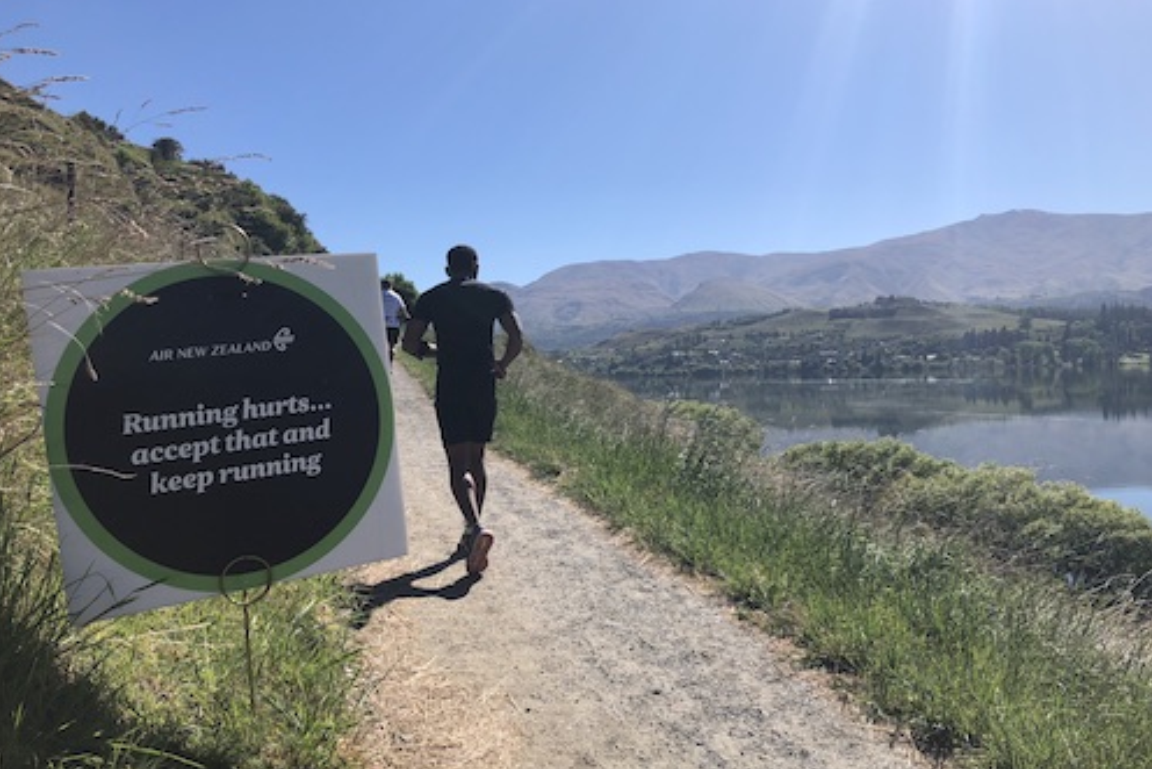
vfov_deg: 42.3
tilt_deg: -2.9
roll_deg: +2.4
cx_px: 567
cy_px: 405
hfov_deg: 60.3
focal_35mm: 31
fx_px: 992
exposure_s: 1/2825
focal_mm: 3.99
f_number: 1.8
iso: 20
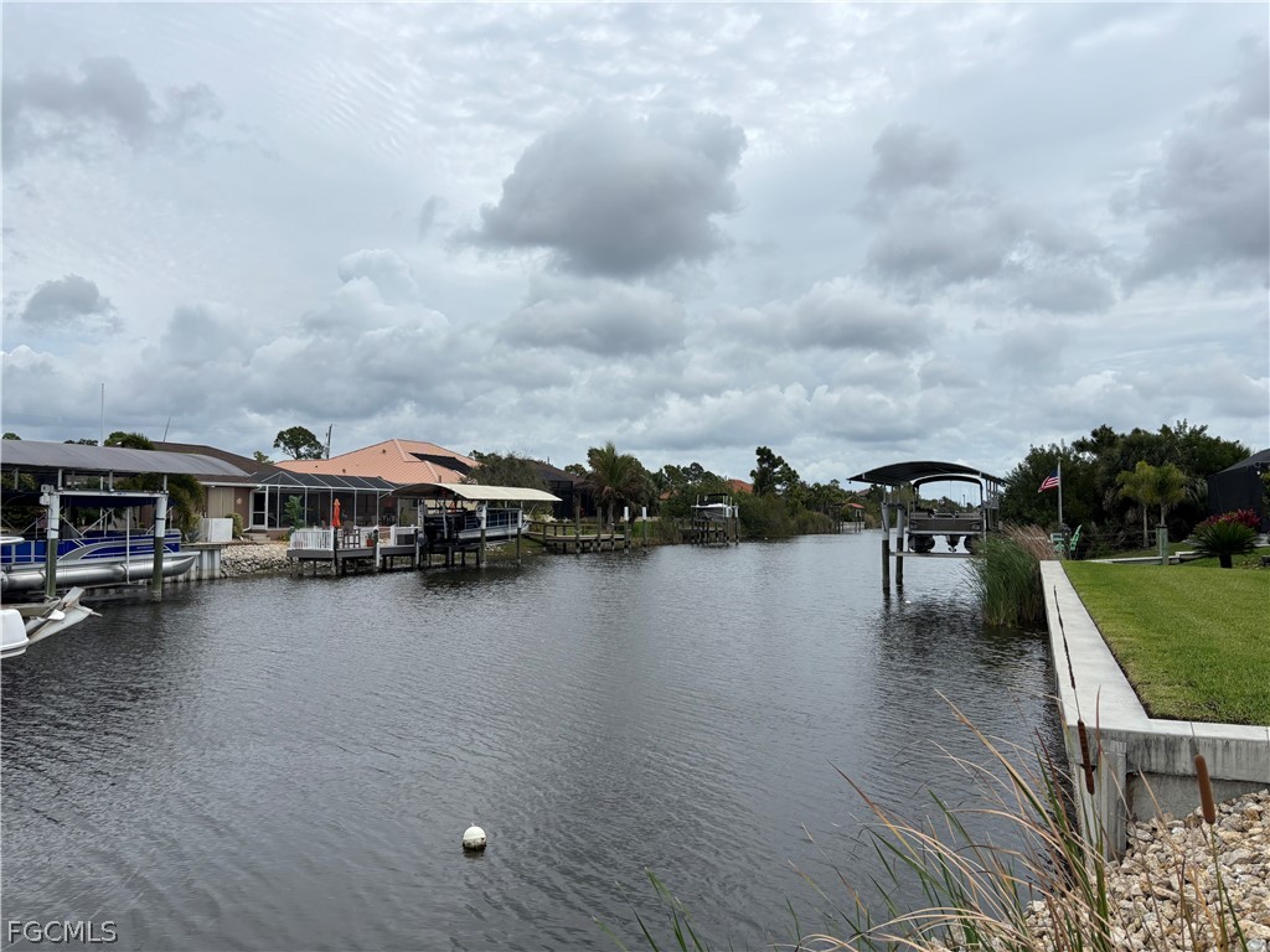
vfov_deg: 53.1
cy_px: 476
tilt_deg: +2.0
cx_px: 635
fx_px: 954
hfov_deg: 67.3
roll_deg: -2.2
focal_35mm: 26
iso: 50
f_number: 1.6
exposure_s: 1/5952
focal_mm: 5.96
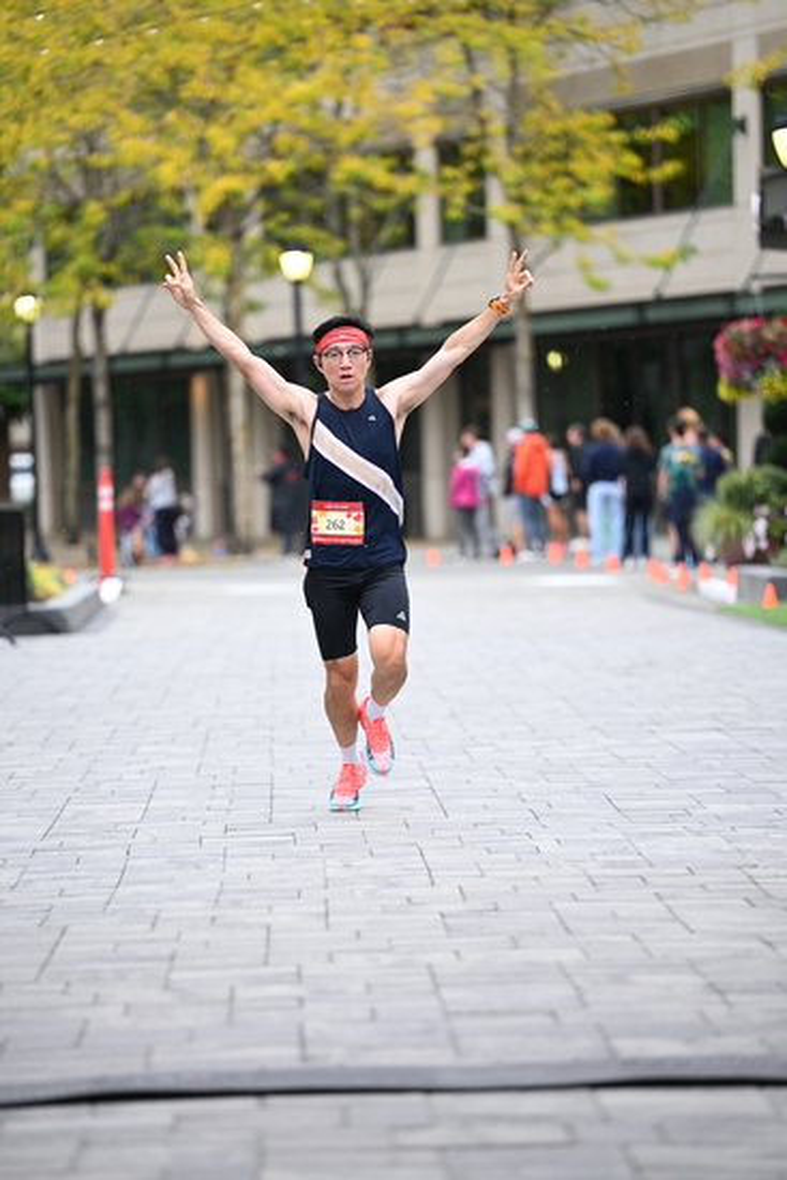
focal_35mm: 160
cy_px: 590
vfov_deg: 12.8
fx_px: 5243
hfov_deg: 8.6
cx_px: 394
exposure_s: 1/1250
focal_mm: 160
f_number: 2.8
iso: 1250
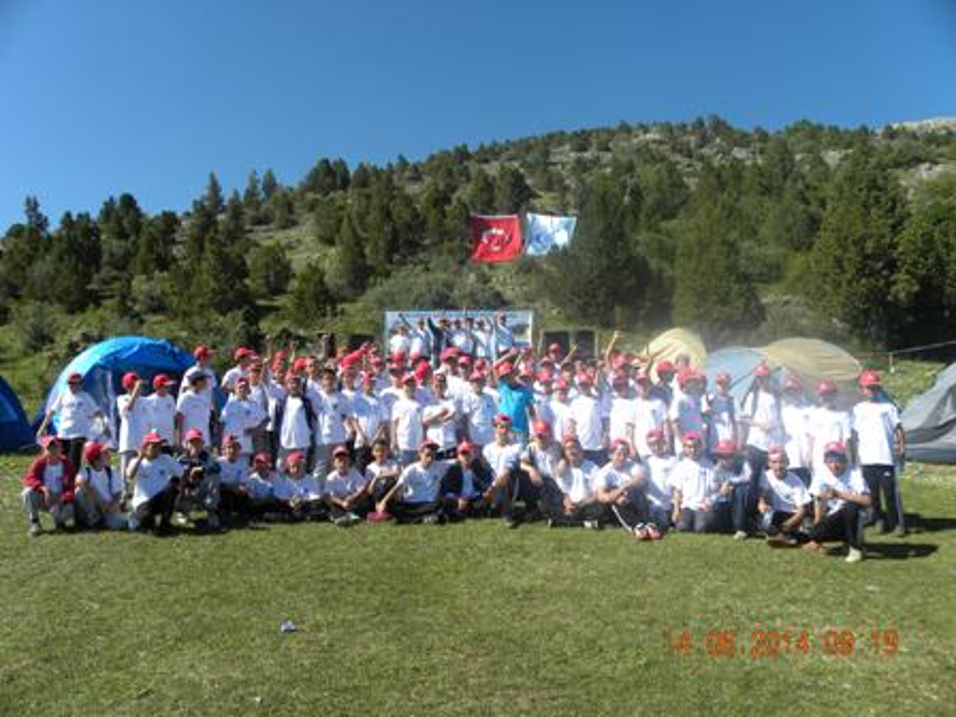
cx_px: 478
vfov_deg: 53.1
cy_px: 358
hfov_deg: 67.3
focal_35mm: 26
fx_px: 718
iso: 64
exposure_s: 1/291
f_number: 5.6
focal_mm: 4.6
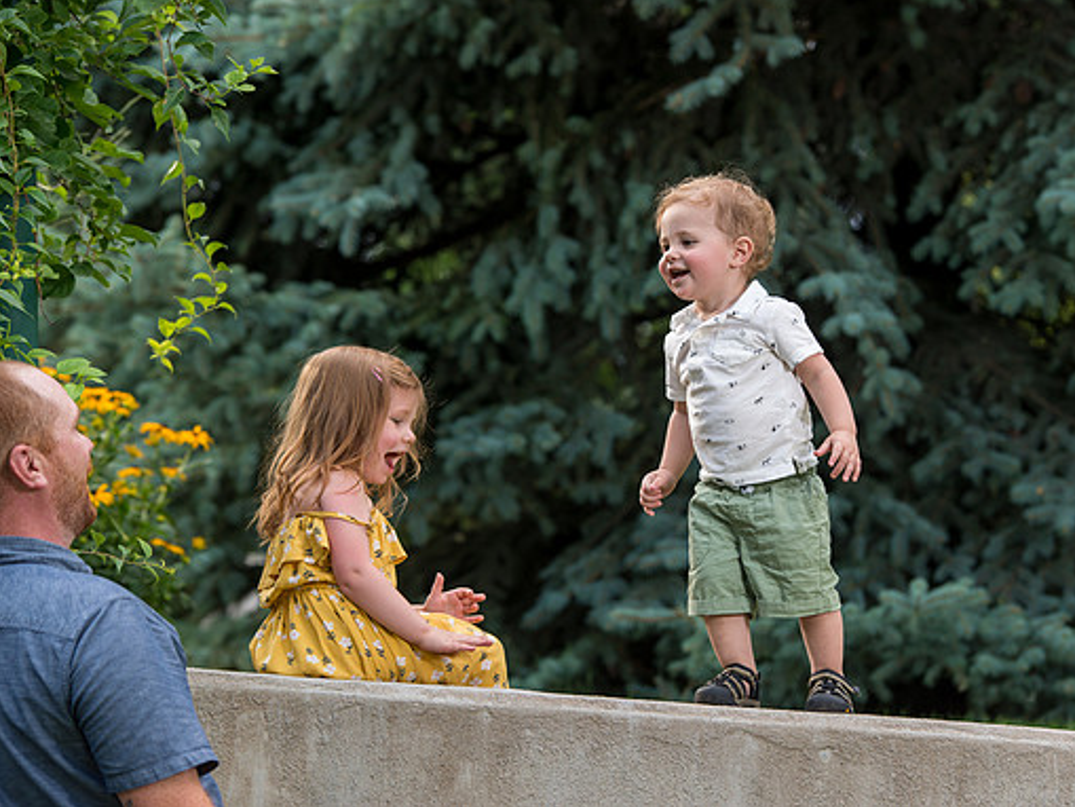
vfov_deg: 11.7
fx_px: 3945
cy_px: 400
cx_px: 593
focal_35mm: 127
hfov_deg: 15.5
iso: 250
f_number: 5
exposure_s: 1/200
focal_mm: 116
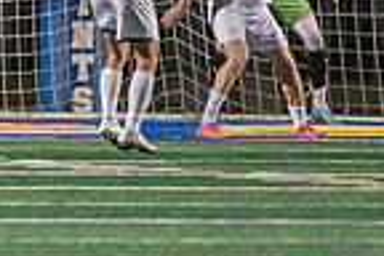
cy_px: 79
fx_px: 17801
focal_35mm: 1669
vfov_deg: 0.8
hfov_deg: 1.2
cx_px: 860
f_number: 2.8
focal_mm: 200
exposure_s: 1/500
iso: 3200
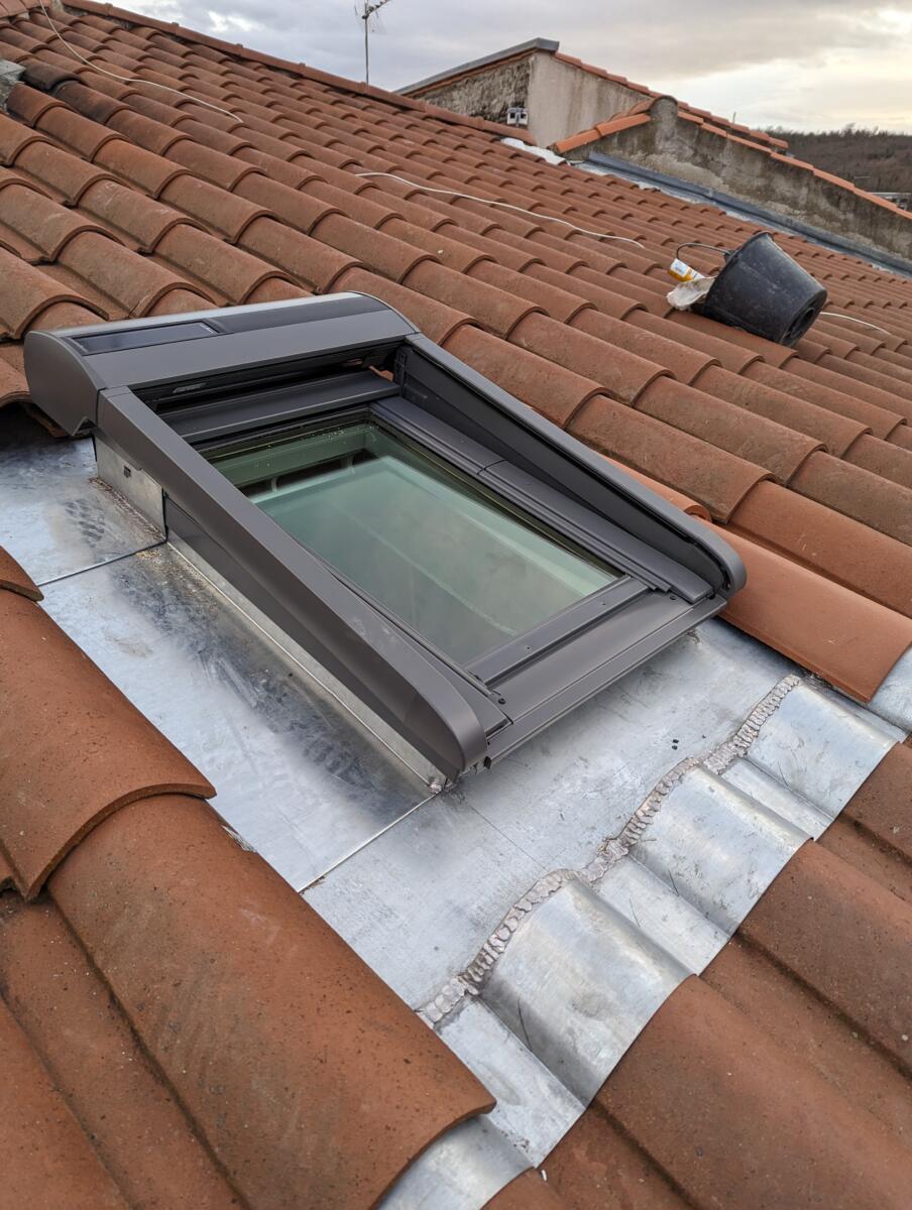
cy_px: 605
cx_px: 456
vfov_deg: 71.5
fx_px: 841
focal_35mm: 24
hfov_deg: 57.0
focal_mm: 6.81
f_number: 1.85
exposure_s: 1/124
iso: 45
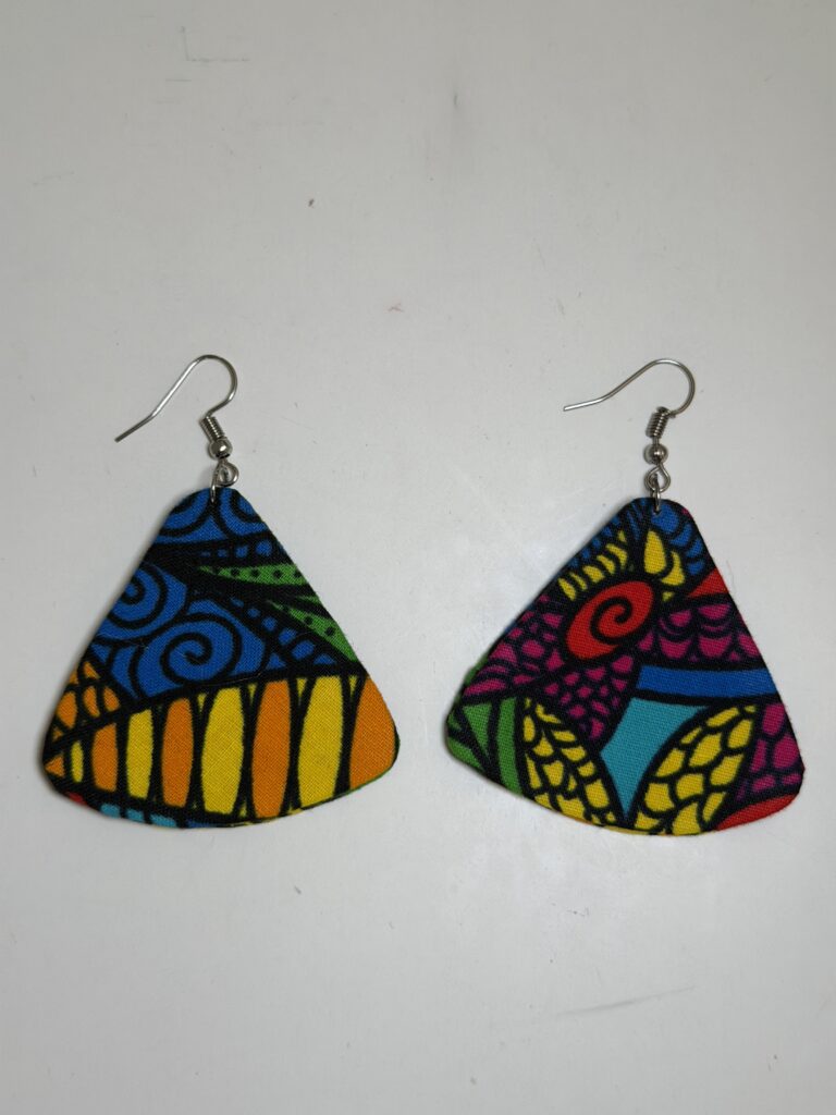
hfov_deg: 30.3
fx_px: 1546
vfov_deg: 39.7
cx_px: 418
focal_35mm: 48
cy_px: 558
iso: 64
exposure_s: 1/427
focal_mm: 6.76
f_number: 1.78
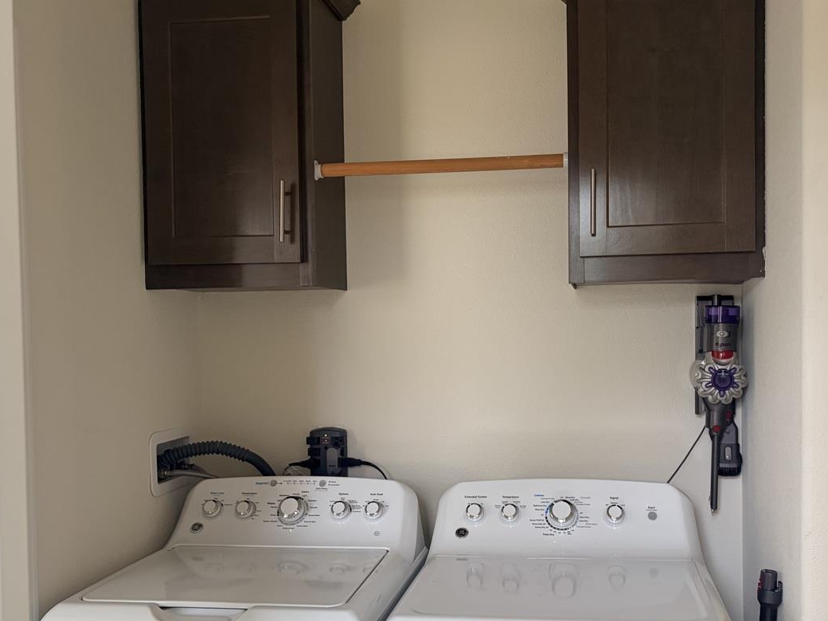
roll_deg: +1.6
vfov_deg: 39.6
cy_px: 353
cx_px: 466
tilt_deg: -1.6
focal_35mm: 36
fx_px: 861
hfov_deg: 51.2
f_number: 1.6
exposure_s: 1/60
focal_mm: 5.96
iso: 160
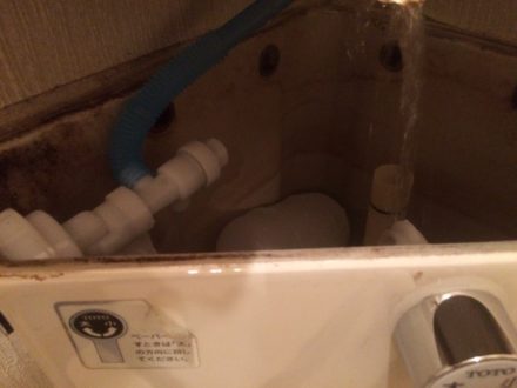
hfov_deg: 61.7
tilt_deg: -45.4
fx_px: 433
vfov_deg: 48.2
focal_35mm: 29
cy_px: 194
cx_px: 258
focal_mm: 4.15
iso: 400
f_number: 2.2
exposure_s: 1/17
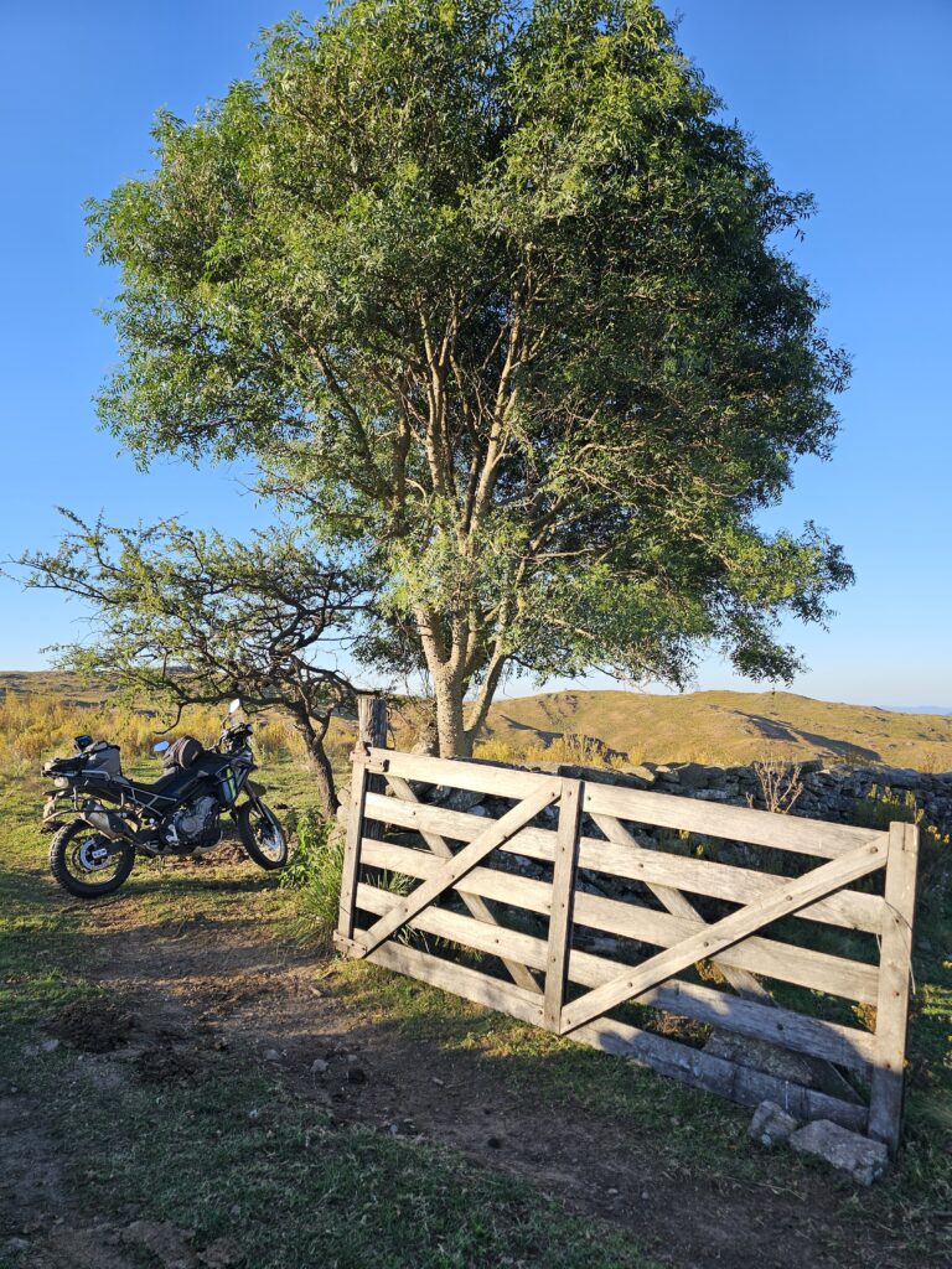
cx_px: 476
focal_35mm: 23
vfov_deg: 73.9
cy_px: 634
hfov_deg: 58.9
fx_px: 843
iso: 10
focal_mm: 6.3
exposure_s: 1/289
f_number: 1.7
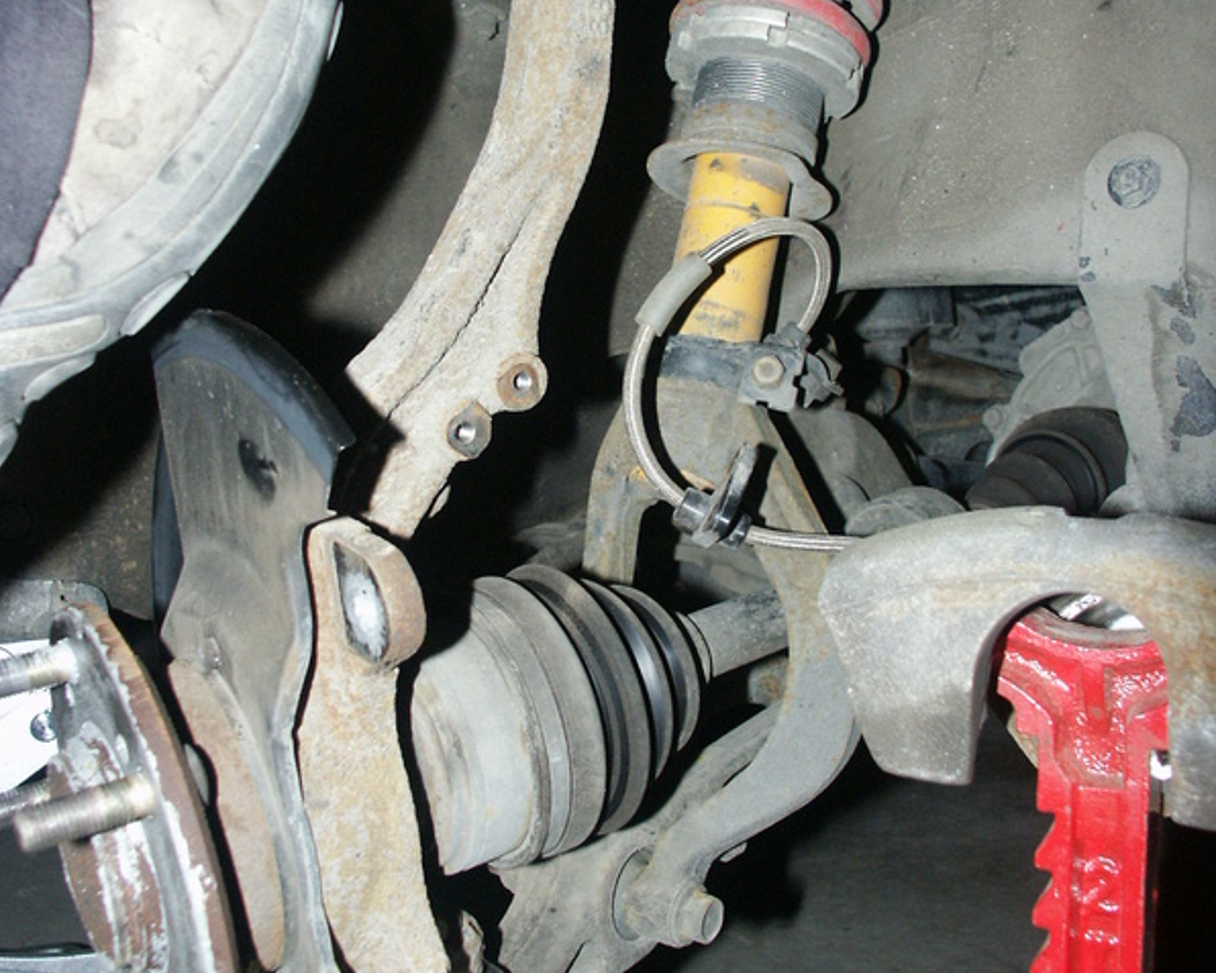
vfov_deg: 39.0
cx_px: 610
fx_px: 1368
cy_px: 394
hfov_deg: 47.9
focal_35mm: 38
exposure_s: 1/45
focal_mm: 7.59
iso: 200
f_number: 2.8
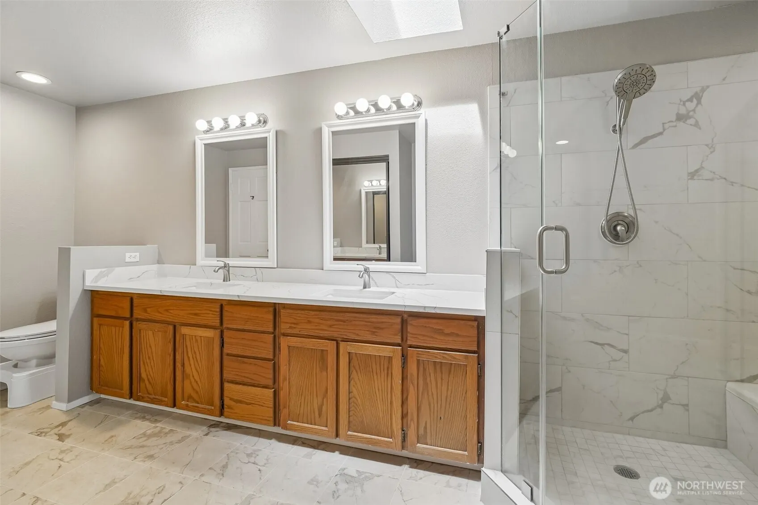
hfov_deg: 96.7
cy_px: 252
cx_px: 379
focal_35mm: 16
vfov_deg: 73.7
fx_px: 337
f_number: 8
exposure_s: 1/60
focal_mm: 16
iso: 1600
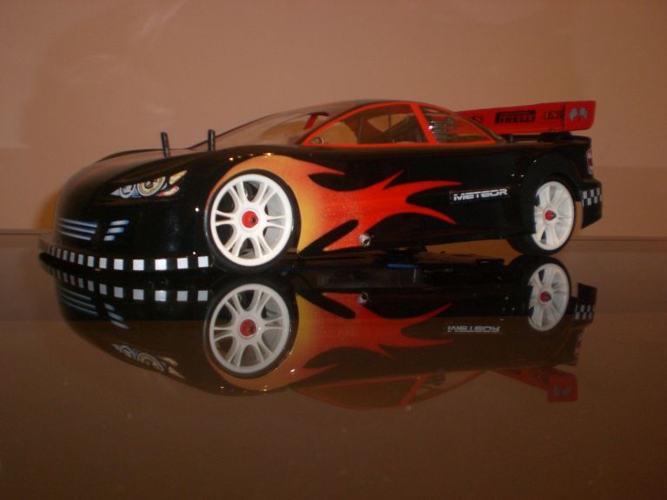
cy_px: 250
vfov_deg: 37.7
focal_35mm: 38
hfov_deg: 49.0
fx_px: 732
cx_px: 334
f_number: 3.1
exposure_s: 1/30
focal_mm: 6.3
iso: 100
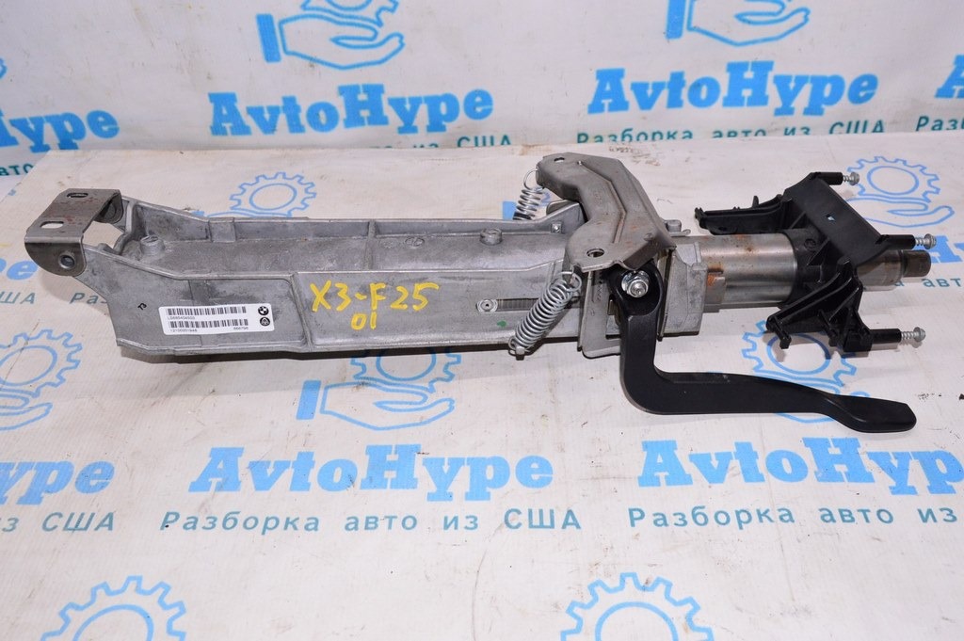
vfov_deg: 39.9
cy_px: 320
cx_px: 482
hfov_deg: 57.3
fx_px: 883
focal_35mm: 33
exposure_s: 1/200
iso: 1600
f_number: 8
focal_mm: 22
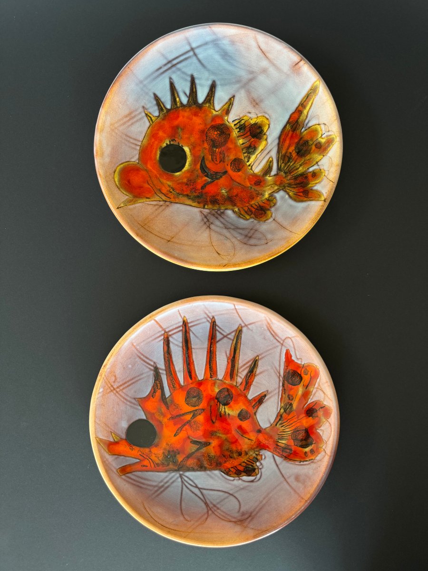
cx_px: 214
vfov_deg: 71.6
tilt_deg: -88.4
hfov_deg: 56.8
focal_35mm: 24
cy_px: 286
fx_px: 396
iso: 200
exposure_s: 1/121
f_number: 1.78
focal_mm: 6.76
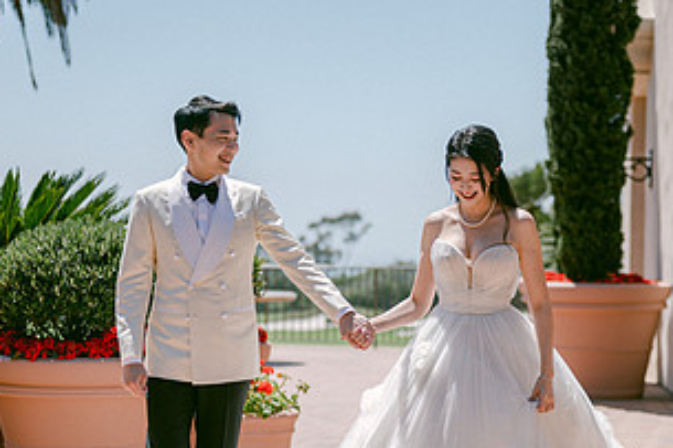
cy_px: 349
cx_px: 432
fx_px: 1831
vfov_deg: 13.9
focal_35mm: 98
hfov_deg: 20.8
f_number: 1.8
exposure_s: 1/6400
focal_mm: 50
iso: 100
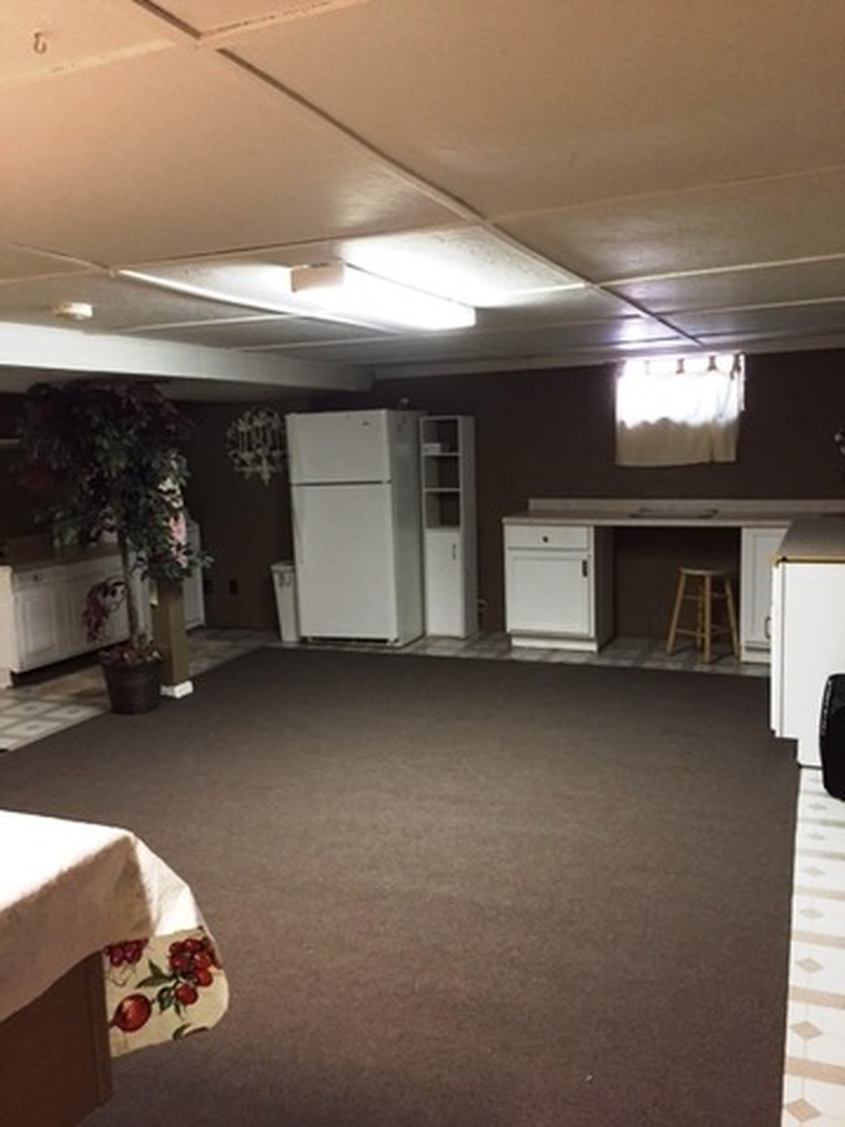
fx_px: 944
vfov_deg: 61.7
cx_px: 422
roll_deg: +2.2
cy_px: 564
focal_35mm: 29
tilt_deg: -7.6
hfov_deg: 48.2
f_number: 2.2
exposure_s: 1/17
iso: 250
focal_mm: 4.15
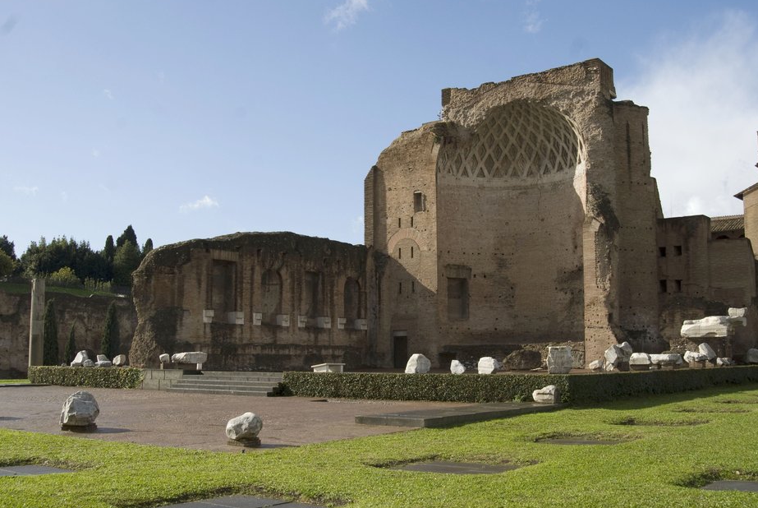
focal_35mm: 39
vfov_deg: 34.3
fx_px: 822
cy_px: 251
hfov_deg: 49.5
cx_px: 384
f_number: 10
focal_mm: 24
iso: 200
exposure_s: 1/350
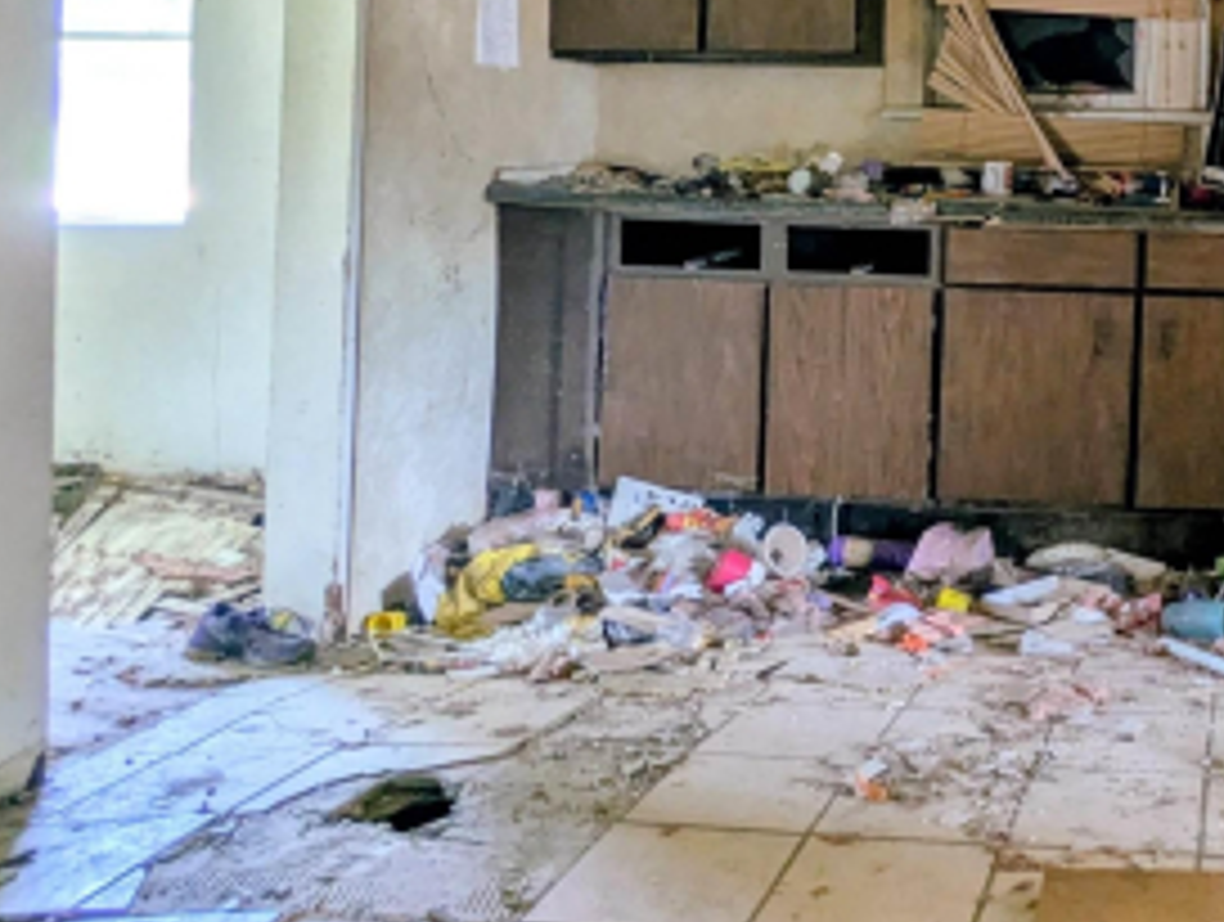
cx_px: 1228
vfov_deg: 34.9
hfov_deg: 41.5
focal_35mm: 39
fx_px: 1381
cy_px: 94
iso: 133
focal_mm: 2.35
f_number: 2.2
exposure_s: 1/31.9
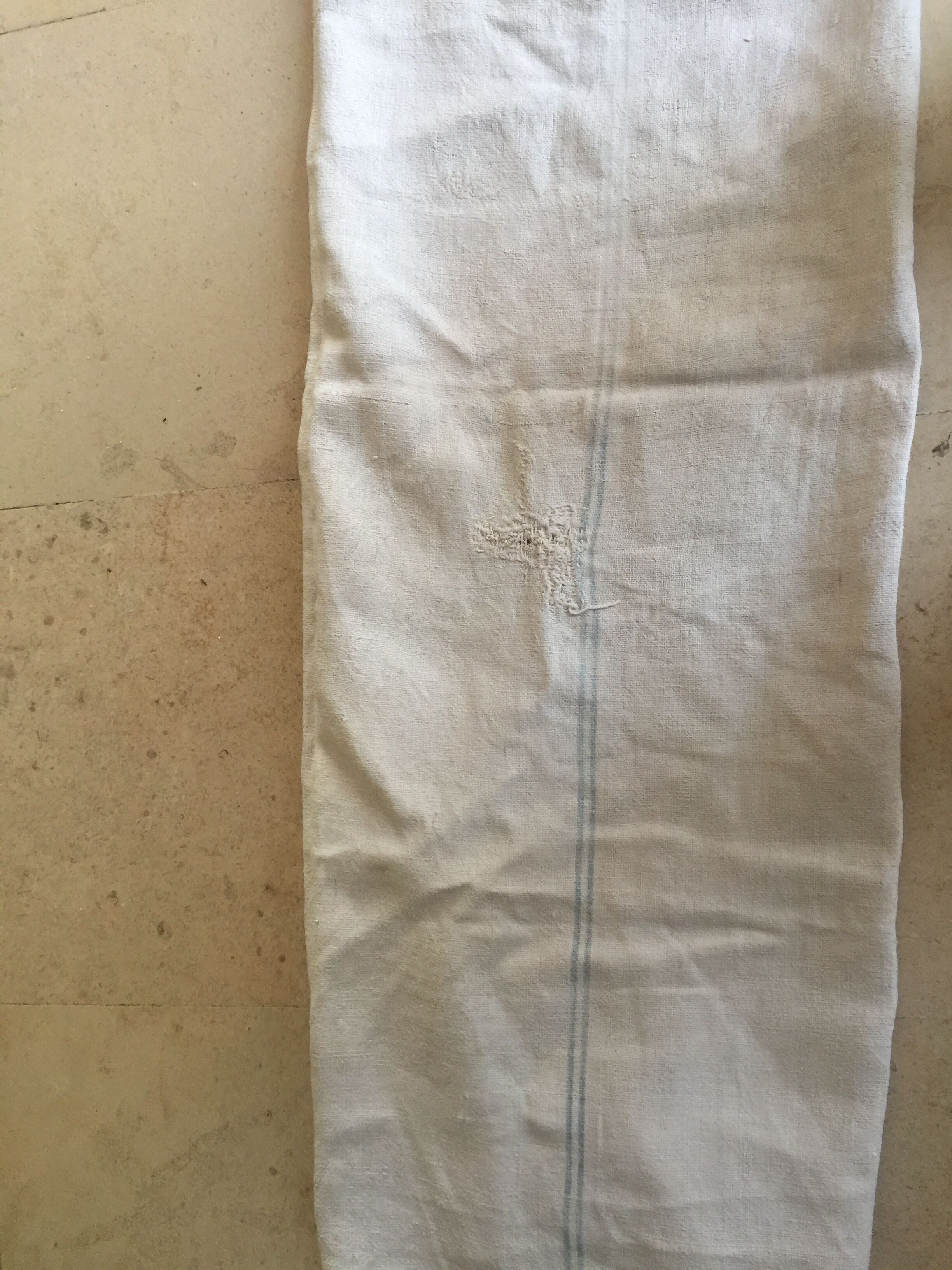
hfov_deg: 48.2
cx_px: 476
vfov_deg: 61.7
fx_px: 1063
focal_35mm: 29
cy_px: 635
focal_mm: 4.15
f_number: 2.2
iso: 64
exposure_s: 1/33
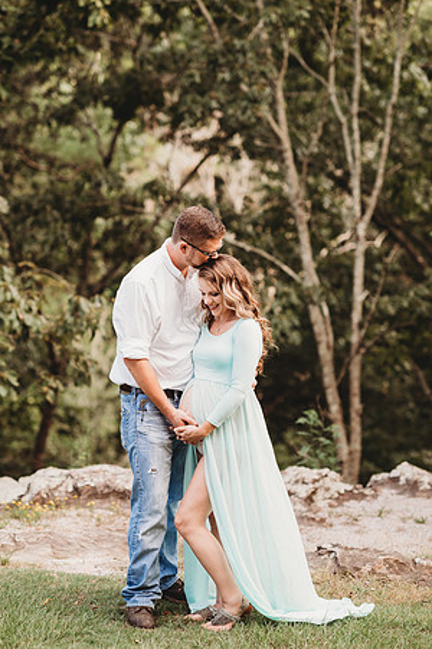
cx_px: 216
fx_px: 1530
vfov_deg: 23.9
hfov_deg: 16.1
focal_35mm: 85
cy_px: 324
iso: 160
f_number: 2.5
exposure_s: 1/200
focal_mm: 85
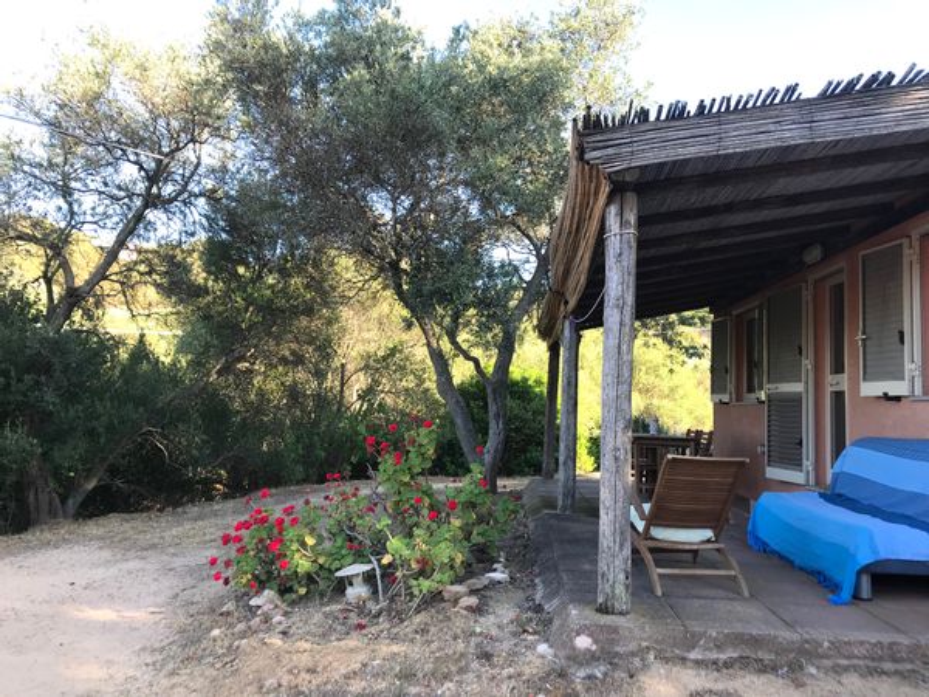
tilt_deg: +7.5
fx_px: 751
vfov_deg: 49.7
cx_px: 464
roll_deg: -3.0
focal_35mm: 28
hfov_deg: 63.4
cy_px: 348
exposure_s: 1/236
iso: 20
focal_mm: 3.99
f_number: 1.8
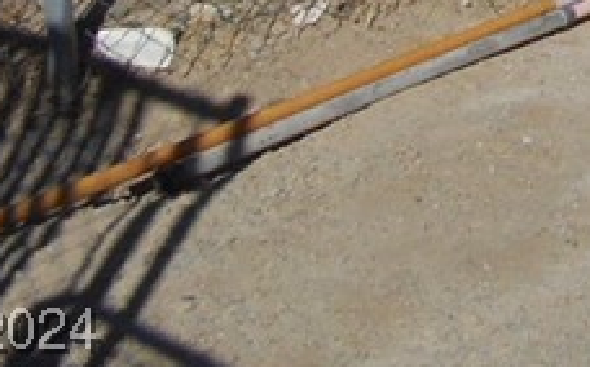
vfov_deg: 9.1
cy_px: -605
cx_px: 1162
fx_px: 1992
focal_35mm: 124
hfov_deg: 14.2
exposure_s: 1/2000
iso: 80
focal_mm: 4.6
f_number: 3.2
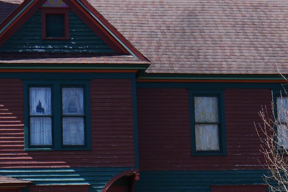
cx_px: 84
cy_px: 142
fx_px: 927
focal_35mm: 116
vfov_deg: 11.8
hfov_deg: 17.6
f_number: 7.1
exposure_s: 1/320
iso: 200
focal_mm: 18
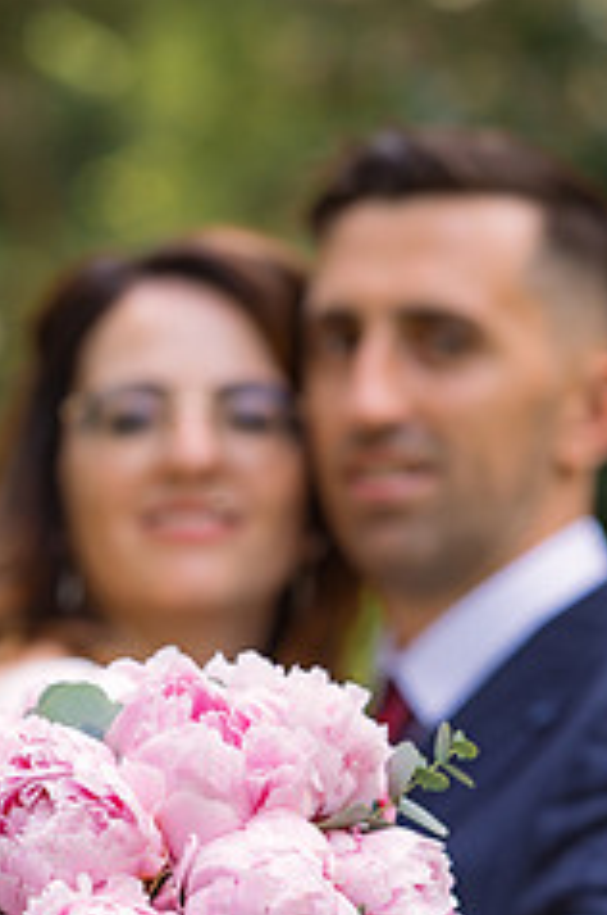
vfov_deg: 12.8
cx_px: 286
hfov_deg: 8.5
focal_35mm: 161
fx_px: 4084
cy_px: 642
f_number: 3.2
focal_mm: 85
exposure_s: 1/400
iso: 400
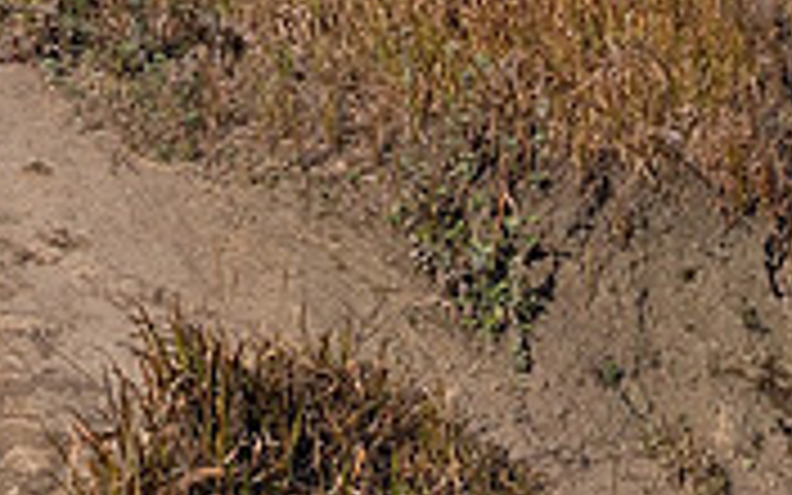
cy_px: -385
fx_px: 1813
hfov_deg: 24.3
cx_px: 158
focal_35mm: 84
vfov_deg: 13.9
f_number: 1.68
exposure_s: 1/849
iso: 20
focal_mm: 6.9
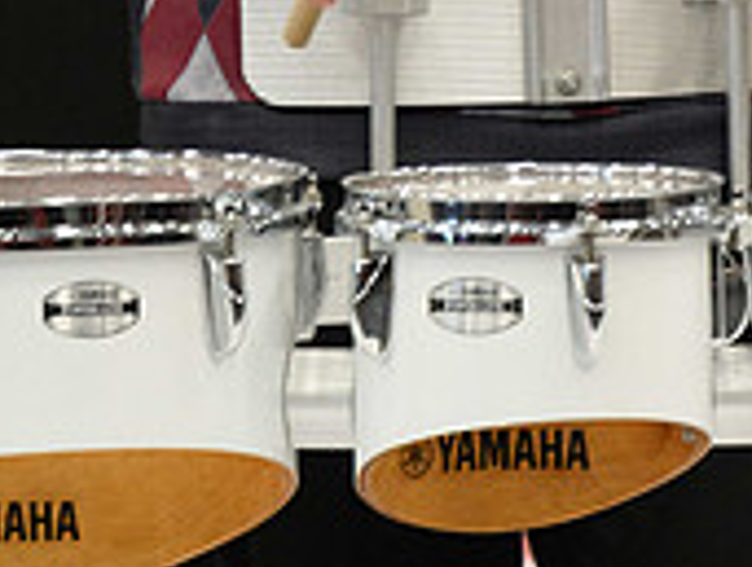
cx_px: 497
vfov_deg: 1.5
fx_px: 21988
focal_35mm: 1010
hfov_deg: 2.0
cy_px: -418
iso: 6400
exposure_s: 1/250
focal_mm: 400
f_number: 5.6
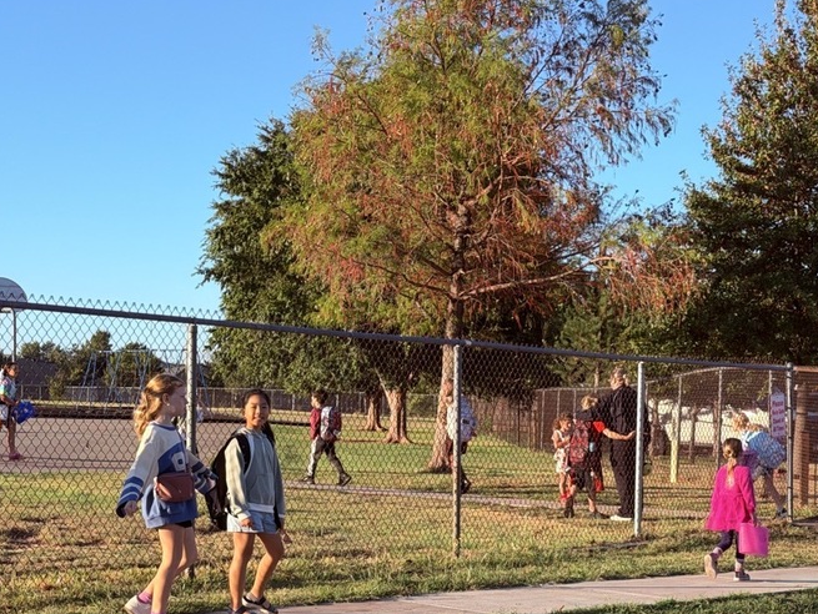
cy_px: 453
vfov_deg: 19.5
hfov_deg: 26.0
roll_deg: -0.6
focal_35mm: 75
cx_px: 413
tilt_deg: -1.0
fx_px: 1773
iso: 64
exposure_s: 1/1931
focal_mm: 6.76
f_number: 1.78
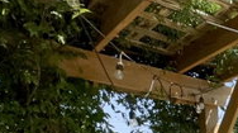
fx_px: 328
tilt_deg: -3.2
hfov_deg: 24.5
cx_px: 398
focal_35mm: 52
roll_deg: +1.9
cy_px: 212
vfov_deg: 19.4
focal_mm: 2.22
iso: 50
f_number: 2.2
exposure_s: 1/1832
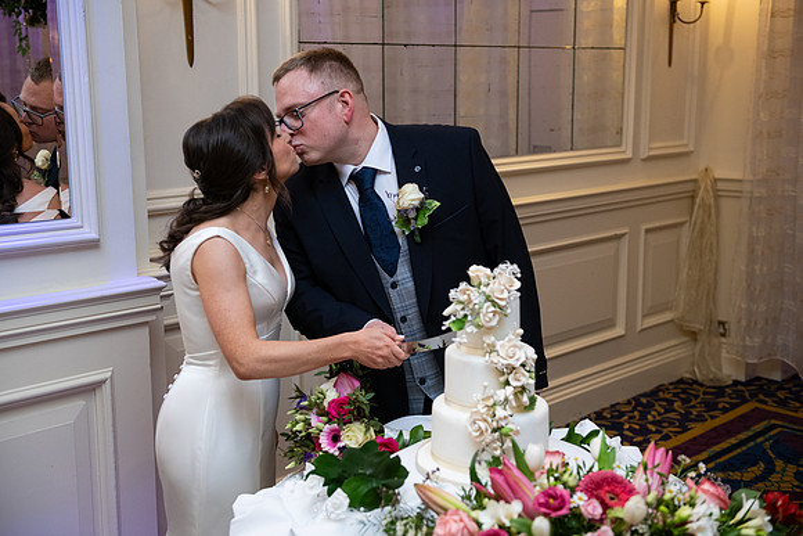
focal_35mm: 48
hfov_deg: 41.1
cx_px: 402
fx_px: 1071
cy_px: 268
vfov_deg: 28.1
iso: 800
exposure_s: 1/160
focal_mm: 48
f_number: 3.5
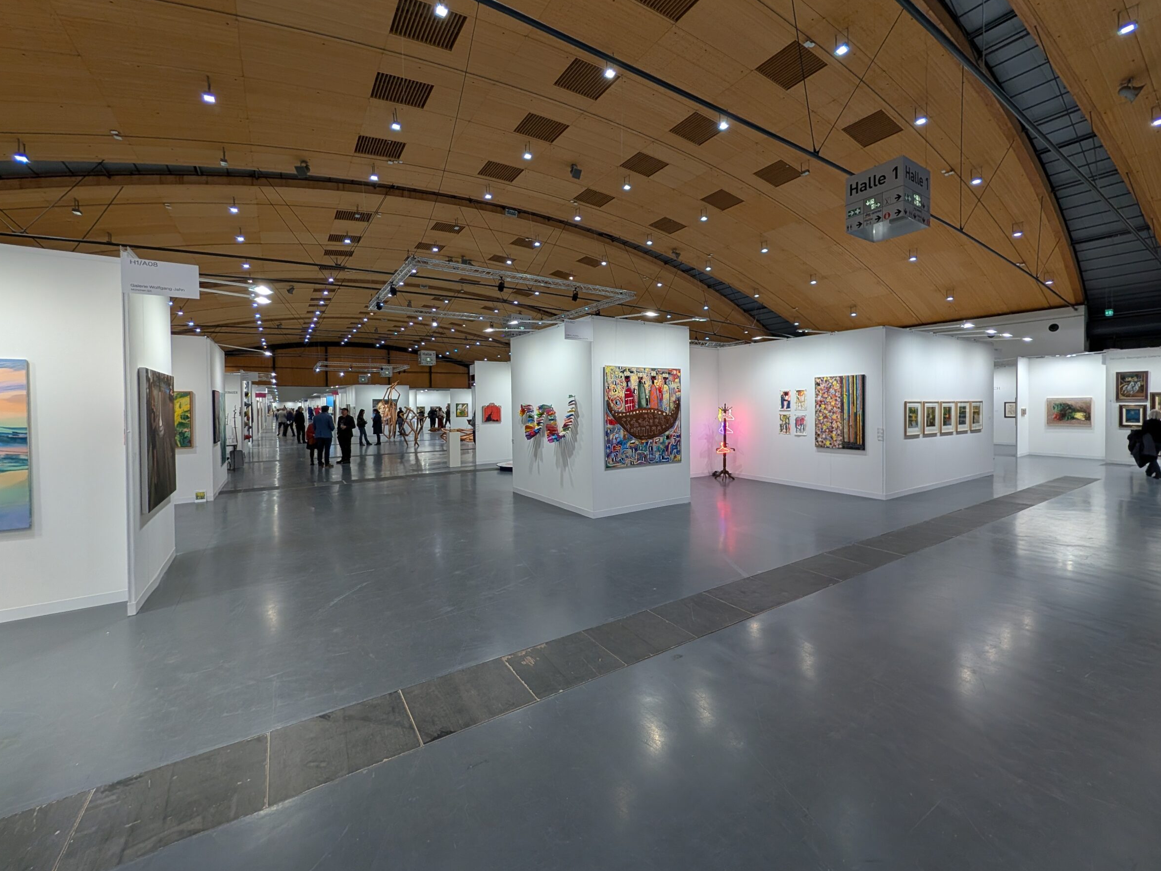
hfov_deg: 106.1
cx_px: 614
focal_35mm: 13
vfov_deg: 89.8
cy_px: 412
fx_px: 436
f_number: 1.7
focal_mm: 2.02
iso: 53
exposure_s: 1/135
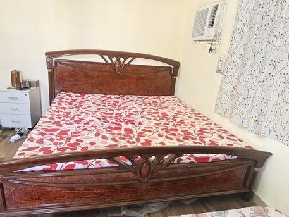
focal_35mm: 24
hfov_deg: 71.6
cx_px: 144
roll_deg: -5.2
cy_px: 108
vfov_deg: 56.8
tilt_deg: -15.8
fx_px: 200
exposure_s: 1/60
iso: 500
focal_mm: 6.76
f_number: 1.78
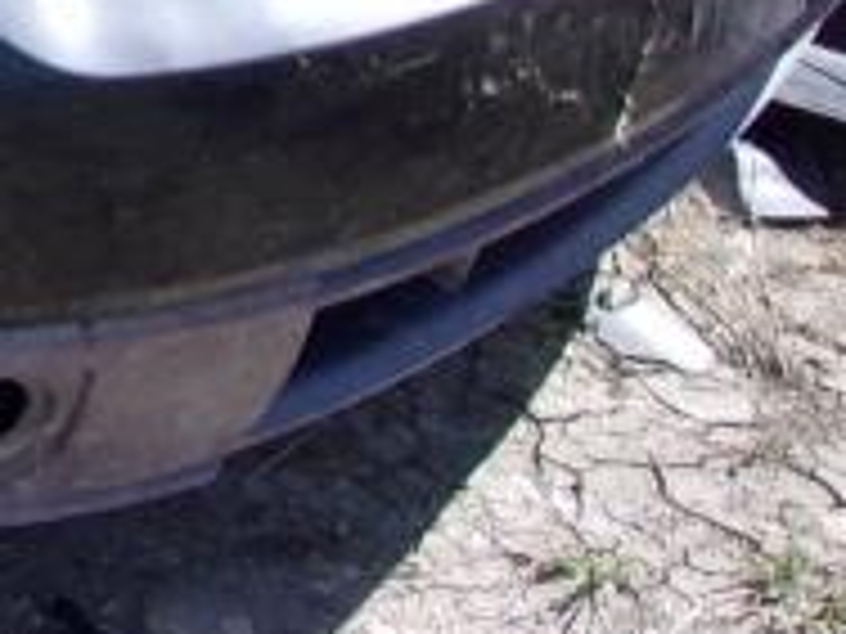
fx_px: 2811
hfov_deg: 14.8
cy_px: -612
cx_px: -720
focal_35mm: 115
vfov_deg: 11.6
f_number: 10.4
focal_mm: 4.9
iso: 200
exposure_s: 1/140
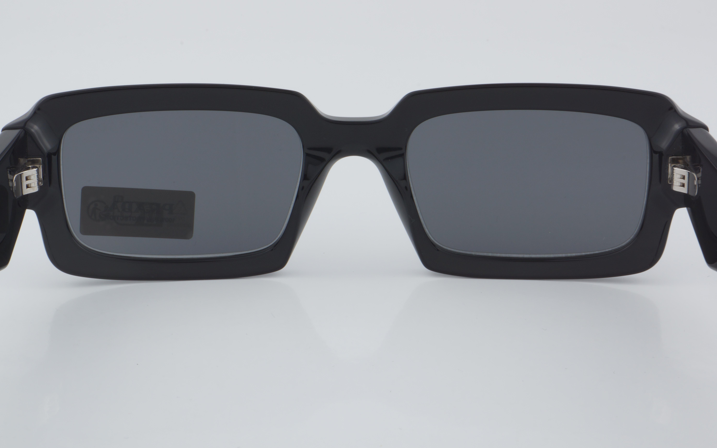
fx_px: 1505
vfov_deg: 16.9
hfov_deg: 26.8
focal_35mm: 77
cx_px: 357
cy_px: 227
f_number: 32
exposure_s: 1/4
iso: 100
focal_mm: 50
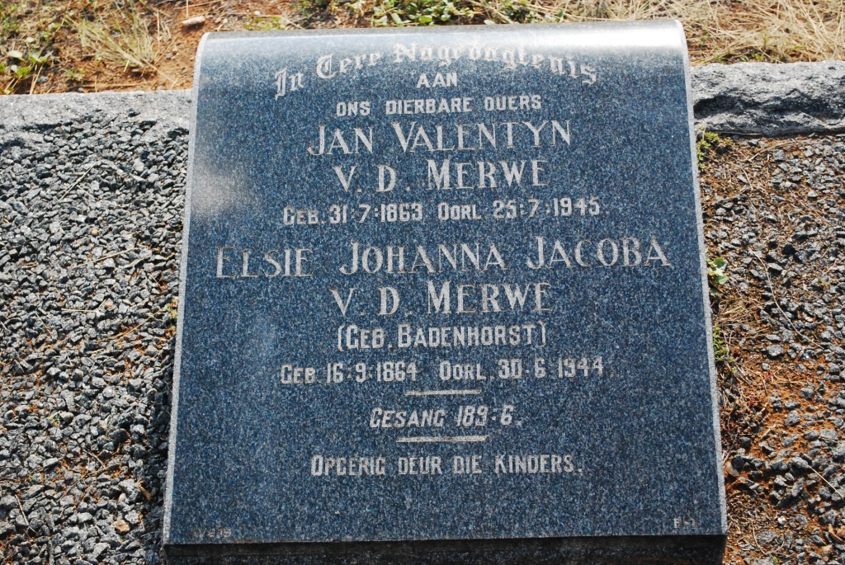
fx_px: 1339
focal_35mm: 57
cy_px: 282
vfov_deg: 23.8
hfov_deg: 35.0
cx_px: 422
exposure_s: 1/1600
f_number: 5.3
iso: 1600
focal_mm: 38
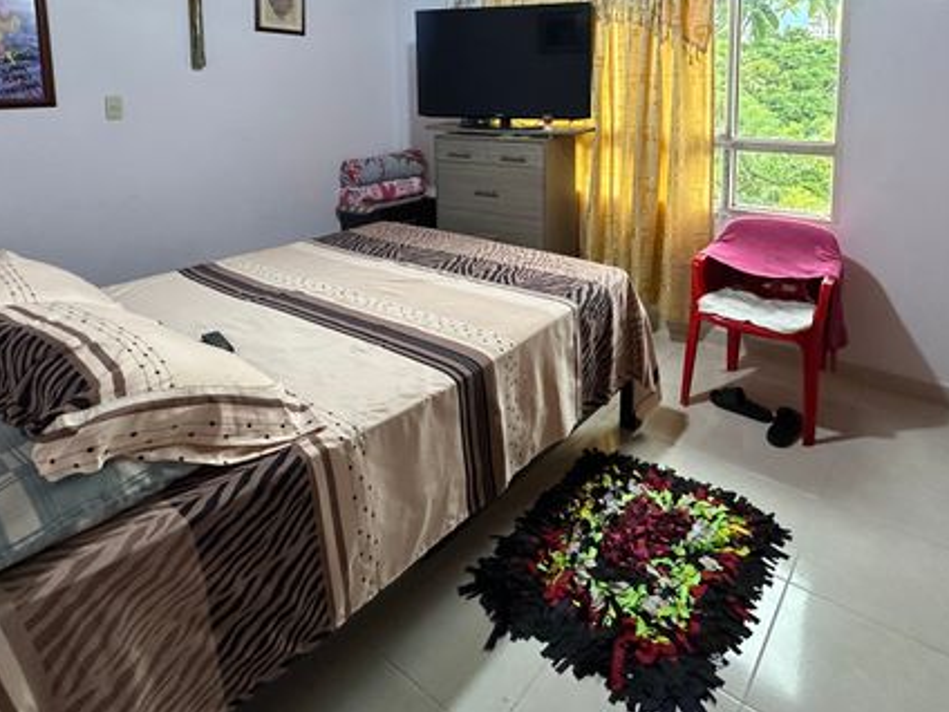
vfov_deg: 57.4
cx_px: 523
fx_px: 603
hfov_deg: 76.2
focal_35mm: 22
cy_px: 163
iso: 320
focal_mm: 2.22
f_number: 2.2
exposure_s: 1/60
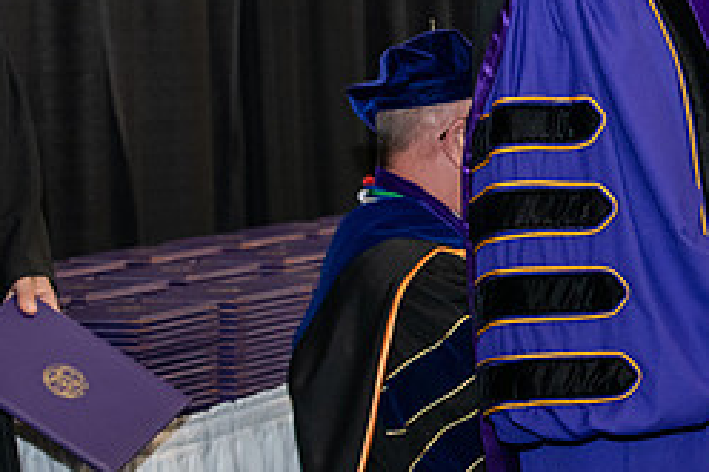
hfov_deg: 12.3
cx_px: 803
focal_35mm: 164
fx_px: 3228
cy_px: 102
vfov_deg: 8.3
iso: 2500
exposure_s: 1/200
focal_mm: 70
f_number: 5
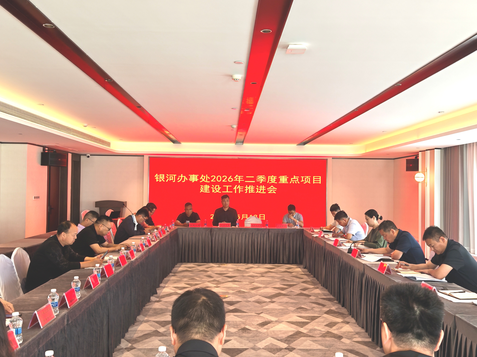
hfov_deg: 49.0
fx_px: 524
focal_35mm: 38
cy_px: 178
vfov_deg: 37.7
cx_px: 238
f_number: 1.9
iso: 125
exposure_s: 1/60
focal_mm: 6.67
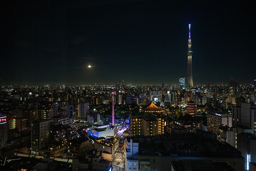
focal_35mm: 25
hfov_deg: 71.4
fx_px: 178
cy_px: 86
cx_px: 128
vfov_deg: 51.3
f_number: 2.8
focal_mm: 24
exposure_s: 1/50
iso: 2000
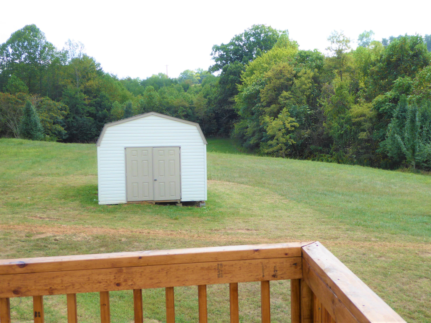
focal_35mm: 46
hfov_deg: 41.2
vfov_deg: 31.5
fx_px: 573
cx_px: 216
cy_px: 162
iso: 100
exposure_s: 1/320
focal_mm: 7.8
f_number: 3.9
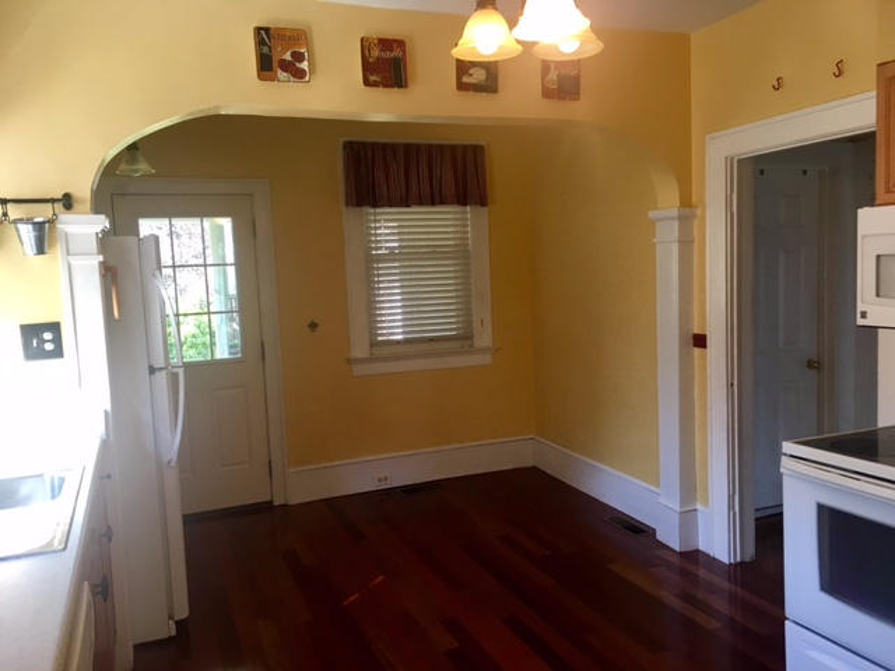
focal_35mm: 29
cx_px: 448
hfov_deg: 61.7
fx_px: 750
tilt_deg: -6.4
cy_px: 336
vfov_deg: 48.2
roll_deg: +2.4
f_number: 2.2
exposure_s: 1/30
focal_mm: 4.15
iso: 40
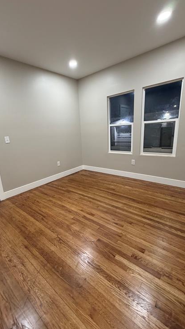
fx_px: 139
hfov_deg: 66.7
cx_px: 78
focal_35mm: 16
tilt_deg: -12.4
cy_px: 165
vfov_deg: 99.4
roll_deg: +2.8
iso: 250
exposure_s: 1/60
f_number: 2.2
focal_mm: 2.22
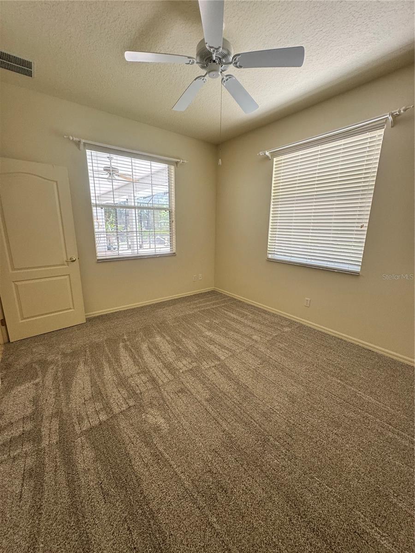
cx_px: 208
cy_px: 276
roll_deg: -0.7
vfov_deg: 102.1
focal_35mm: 14
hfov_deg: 85.7
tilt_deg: -10.6
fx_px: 224
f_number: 2.2
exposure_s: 1/120
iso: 200
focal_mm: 2.22
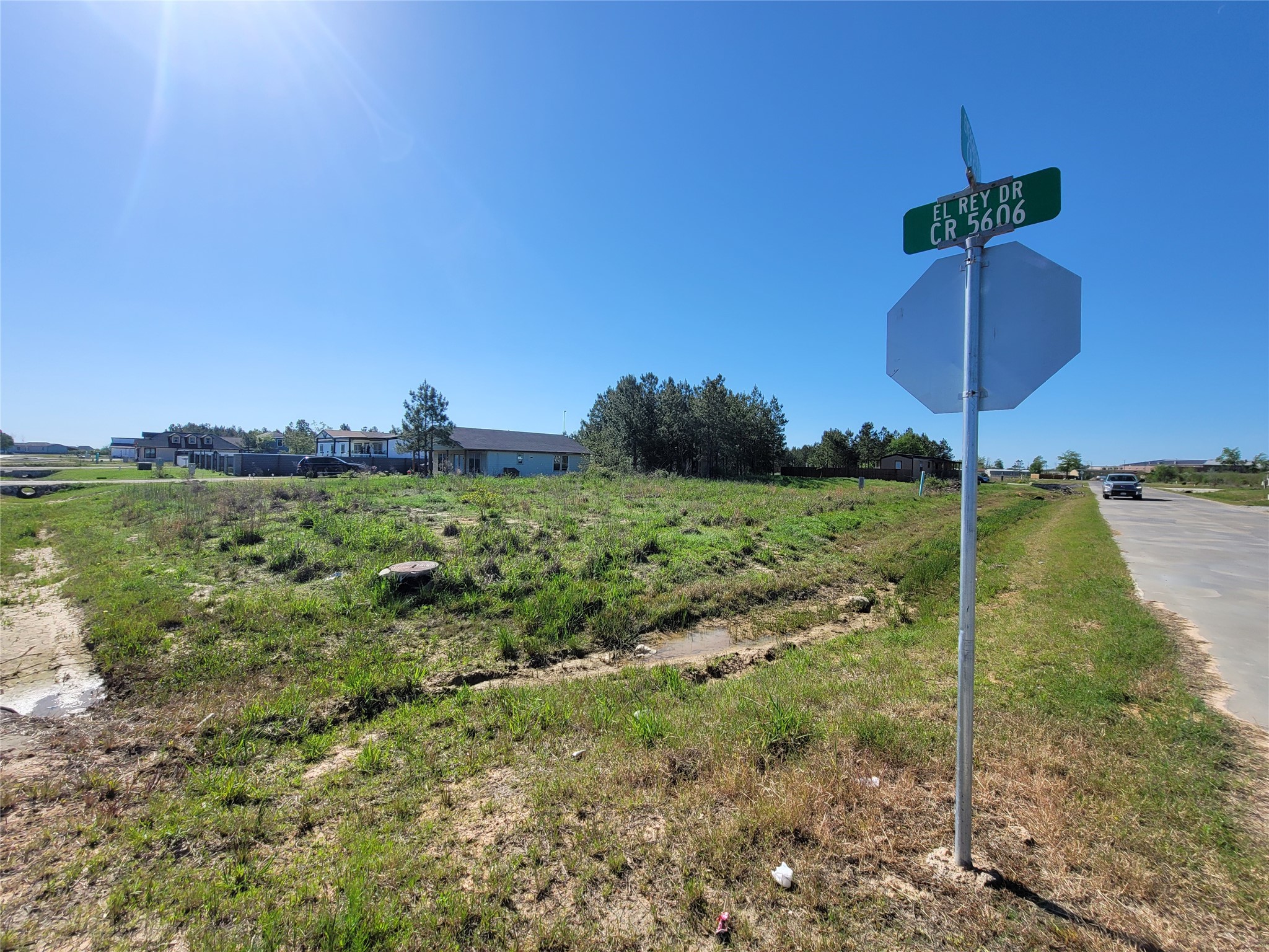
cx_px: 634
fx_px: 477
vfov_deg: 89.9
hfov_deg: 106.2
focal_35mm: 13
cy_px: 476
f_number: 2.2
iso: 64
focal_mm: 2.2
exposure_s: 1/2302
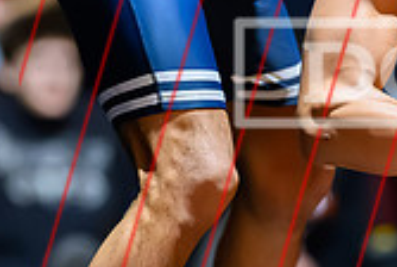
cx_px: 650
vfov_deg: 2.4
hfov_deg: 3.6
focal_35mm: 569
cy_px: -10
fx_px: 6286
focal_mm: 135
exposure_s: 1/640
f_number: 2
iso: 8000
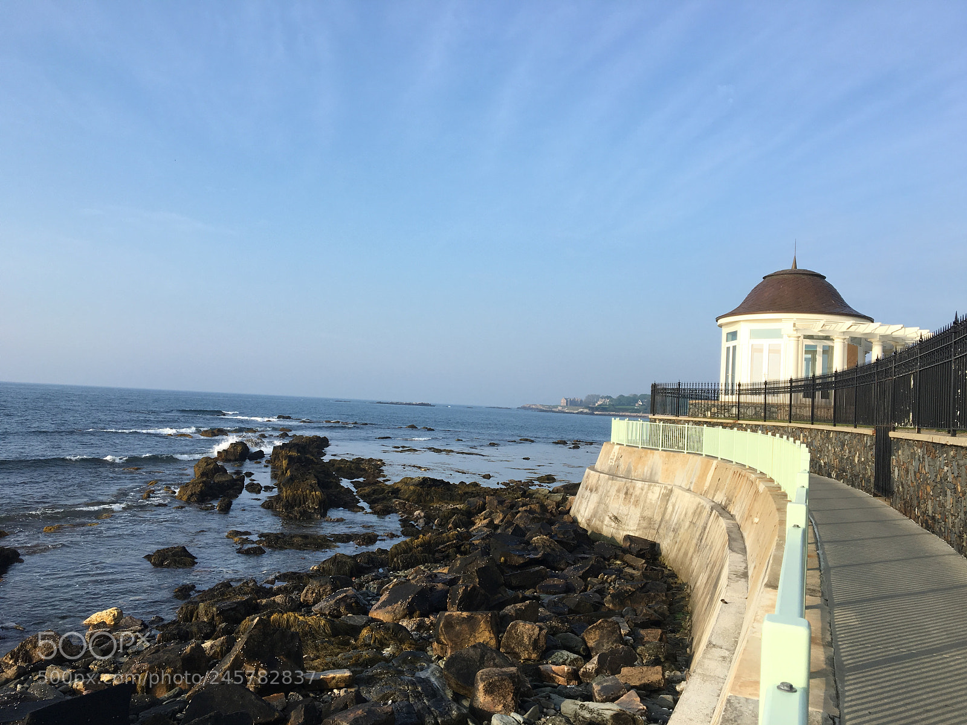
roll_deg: -4.2
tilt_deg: +3.3
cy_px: 362
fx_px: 810
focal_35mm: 29
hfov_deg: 61.7
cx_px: 484
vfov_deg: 48.2
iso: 25
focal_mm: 4.15
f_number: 2.2
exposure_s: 1/962
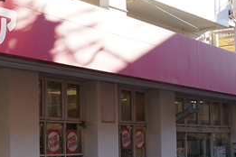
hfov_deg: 21.0
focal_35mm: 92
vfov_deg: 14.9
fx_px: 603
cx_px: -25
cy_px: 87
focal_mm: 20
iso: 100
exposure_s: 1/125
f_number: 5
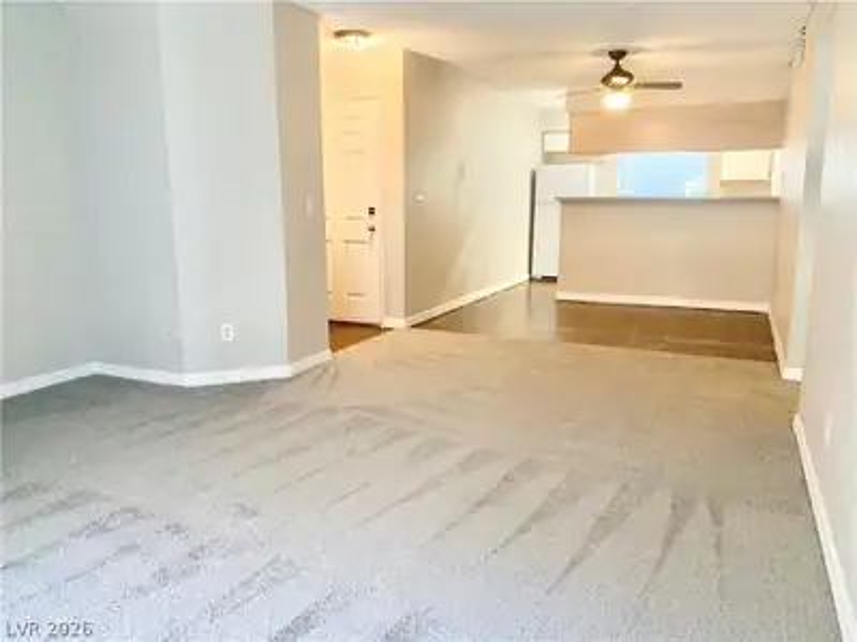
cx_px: 428
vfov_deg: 53.1
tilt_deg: -10.7
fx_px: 644
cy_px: 321
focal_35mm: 26
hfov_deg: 67.3
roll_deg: +0.3
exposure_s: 1/60
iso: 250
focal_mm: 4.25
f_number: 1.8
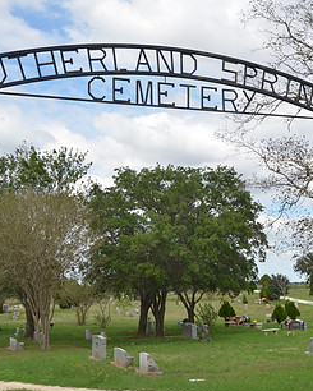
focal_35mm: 56
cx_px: 241
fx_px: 647
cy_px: 183
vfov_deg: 33.6
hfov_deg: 26.8
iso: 200
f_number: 7.1
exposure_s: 1/200
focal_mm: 21
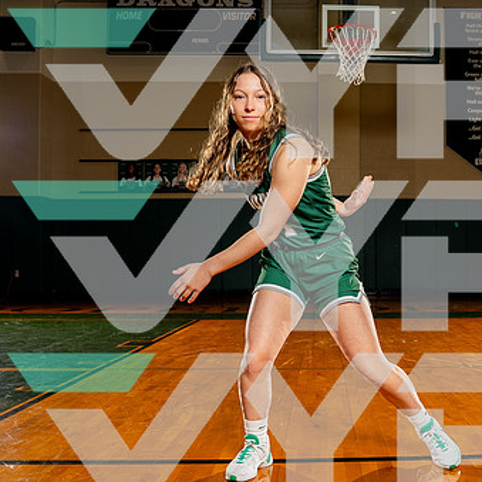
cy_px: 254
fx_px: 677
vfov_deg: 39.2
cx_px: 370
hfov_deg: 38.0
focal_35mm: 43
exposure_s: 1/250
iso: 160
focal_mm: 28
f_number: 5.6
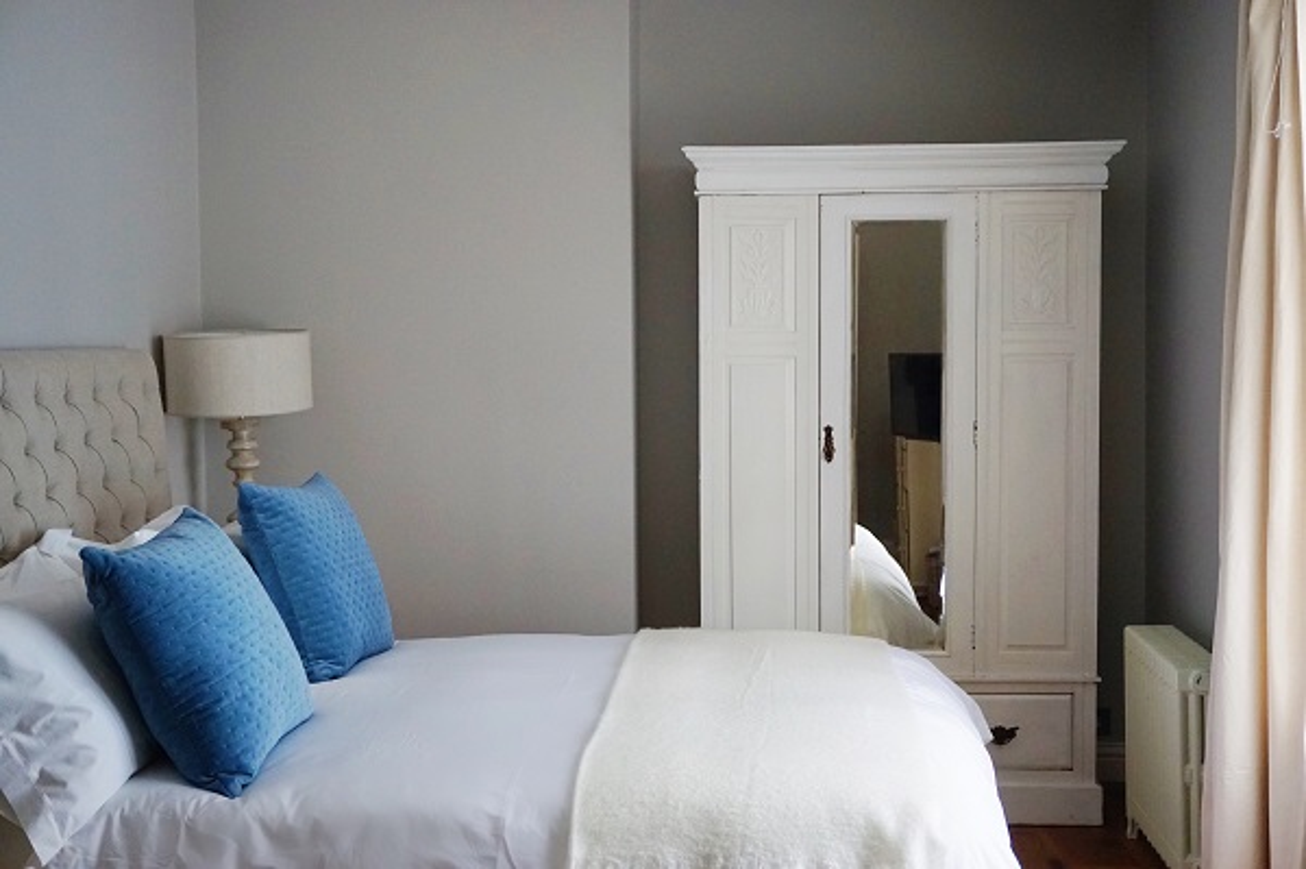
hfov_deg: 46.4
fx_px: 1522
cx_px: 653
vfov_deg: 31.8
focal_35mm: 42
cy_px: 434
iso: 1600
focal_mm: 28
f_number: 4.5
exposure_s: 1/160
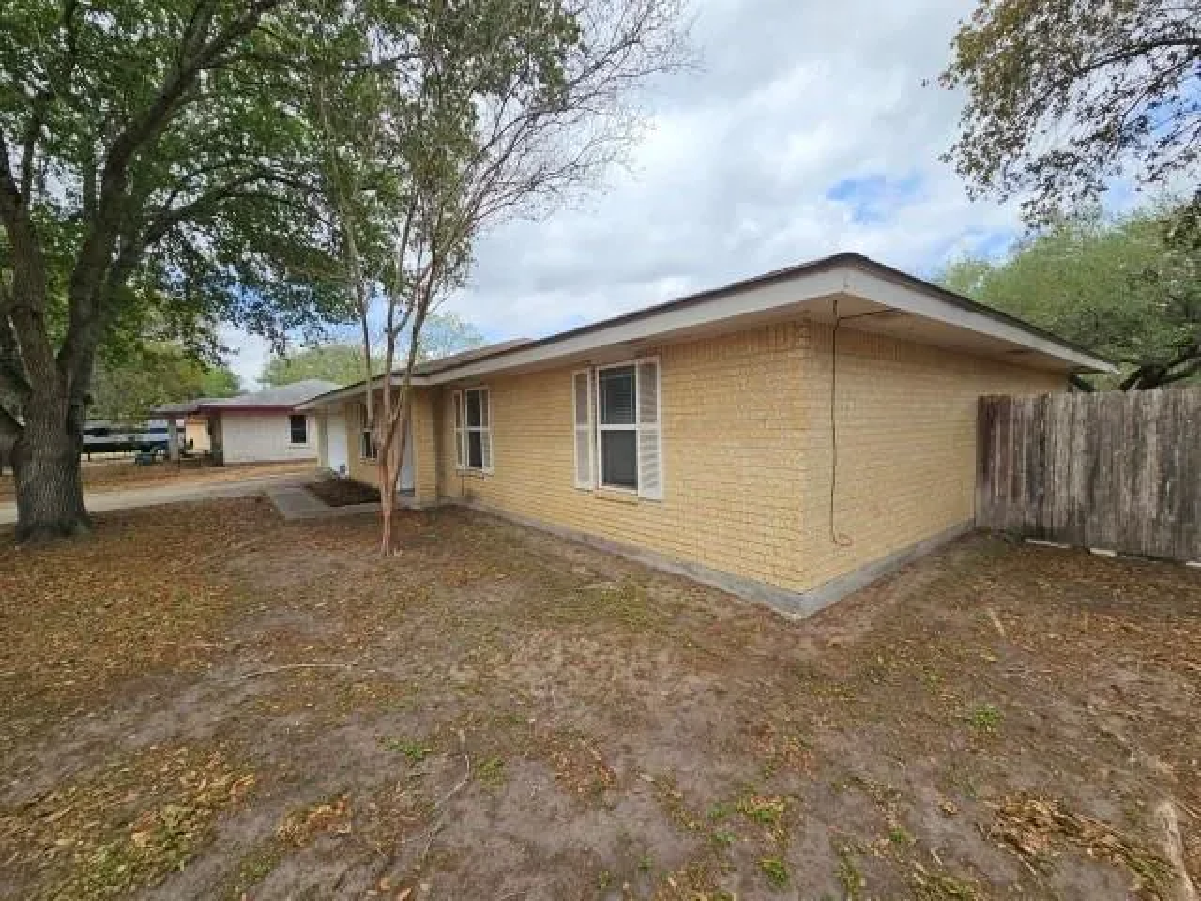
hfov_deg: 106.2
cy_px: 450
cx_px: 600
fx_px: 451
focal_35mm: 13
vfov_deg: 89.9
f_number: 2.2
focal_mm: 2.2
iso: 50
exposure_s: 1/1372
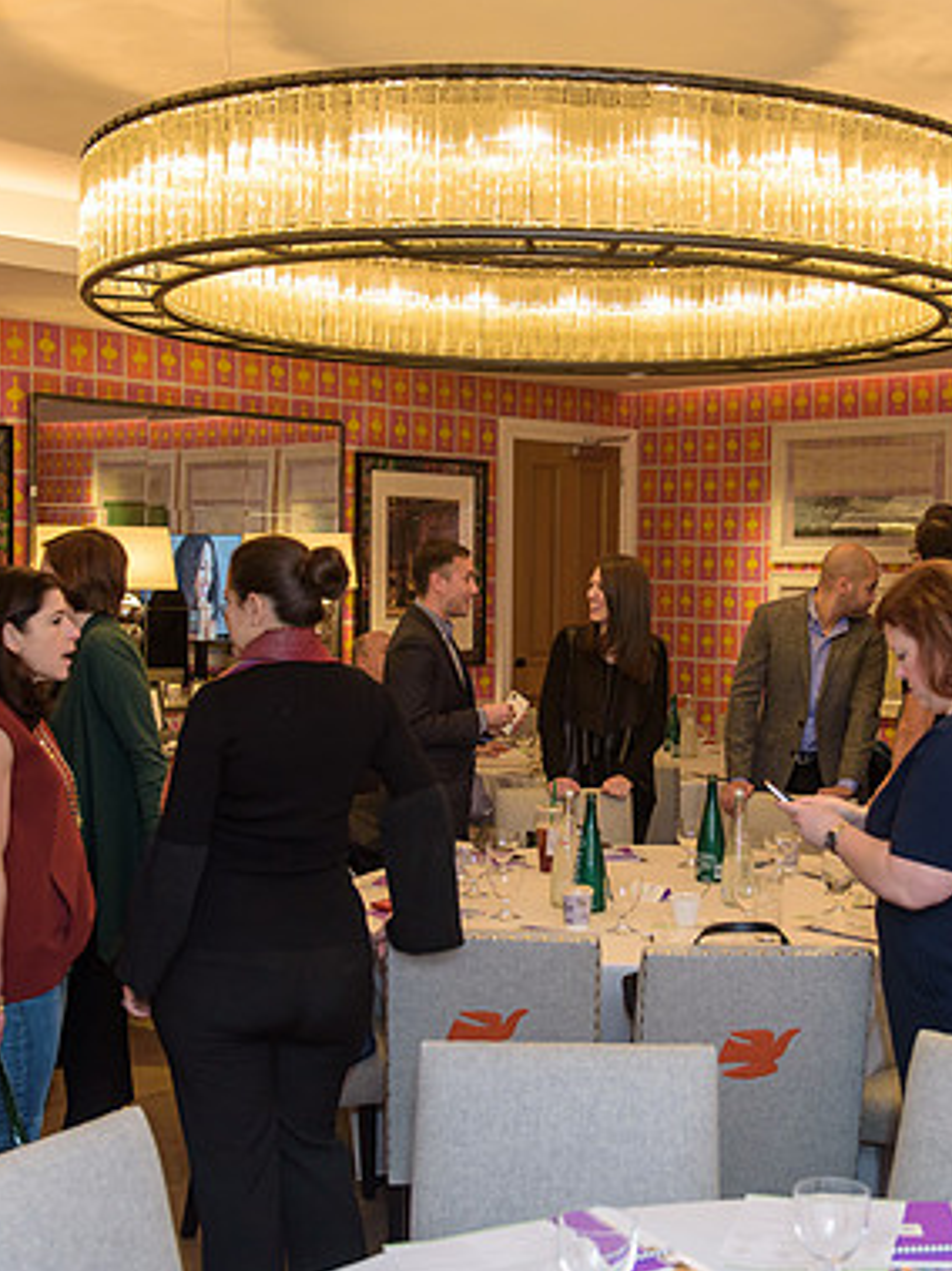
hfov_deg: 28.9
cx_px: 623
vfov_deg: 38.2
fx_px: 1834
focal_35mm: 50
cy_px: 636
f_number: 3.2
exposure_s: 1/125
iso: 1000
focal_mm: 34
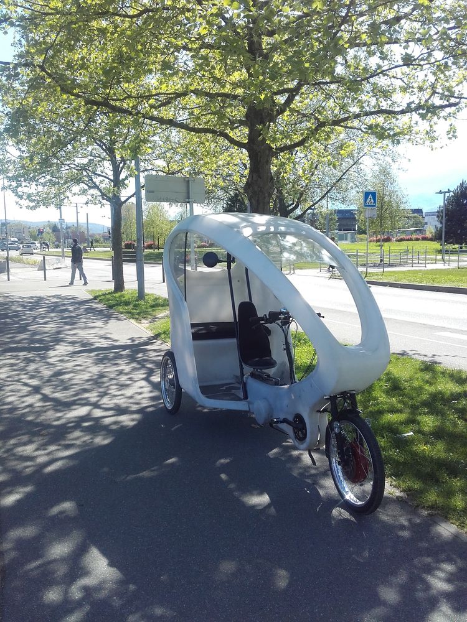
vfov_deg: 58.4
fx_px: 558
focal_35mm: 31
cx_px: 234
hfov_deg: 45.4
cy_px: 311
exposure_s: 1/542
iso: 50
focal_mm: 3.31
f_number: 2.2
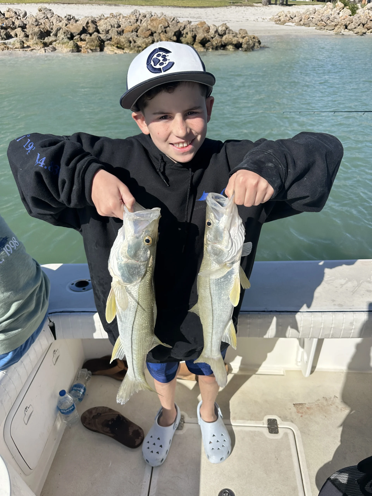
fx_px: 344
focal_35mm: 24
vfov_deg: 71.6
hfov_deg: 56.8
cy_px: 248
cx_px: 186
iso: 80
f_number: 1.78
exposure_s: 1/6211
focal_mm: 6.86
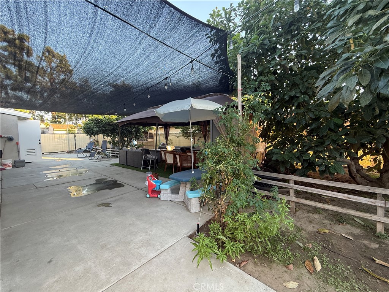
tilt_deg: -2.8
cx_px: 194
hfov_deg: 102.1
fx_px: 157
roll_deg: +1.1
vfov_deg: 85.7
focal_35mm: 14
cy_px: 146
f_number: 2.2
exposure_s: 1/99
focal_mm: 2.22
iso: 160
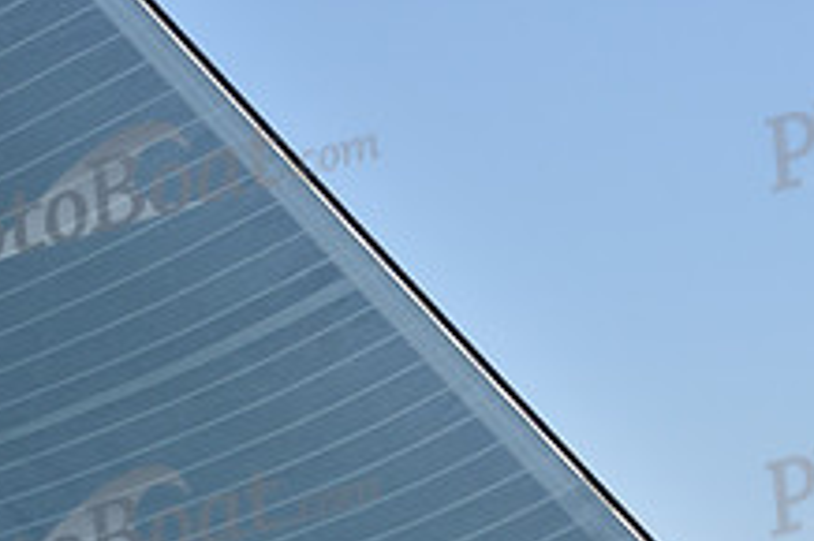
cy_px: 685
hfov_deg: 7.9
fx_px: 5897
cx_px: 575
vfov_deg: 5.2
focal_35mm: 261
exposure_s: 1/1000
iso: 200
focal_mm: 98
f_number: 2.8
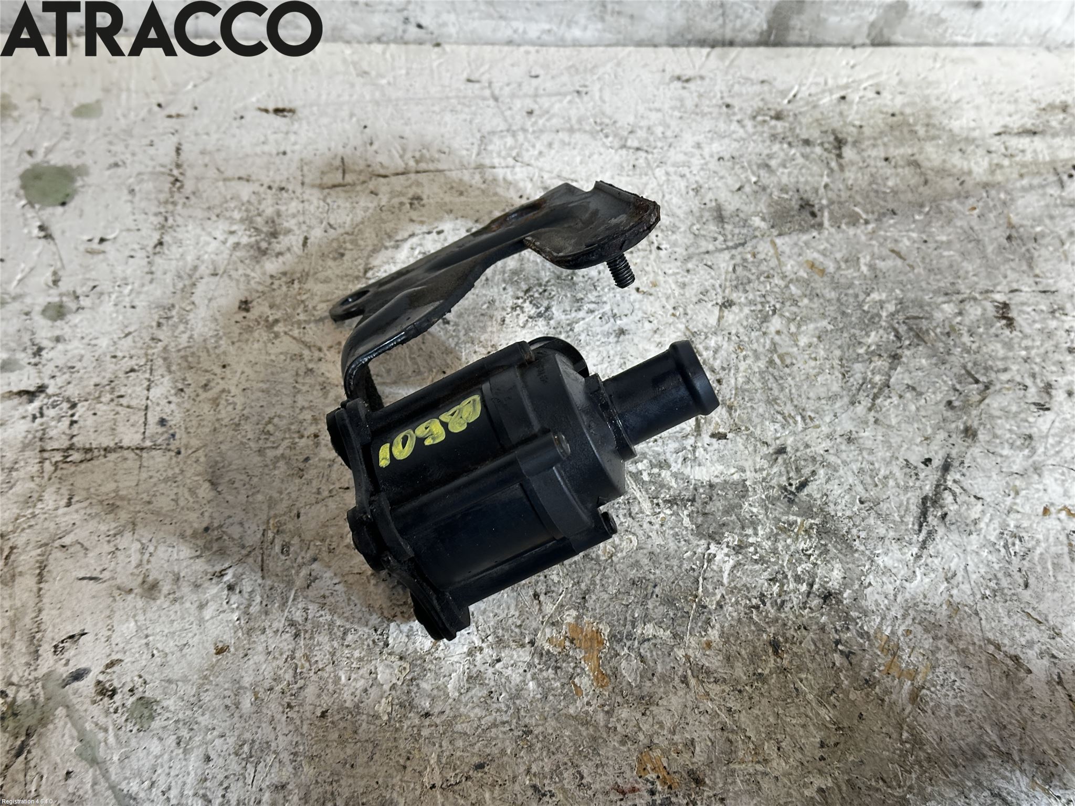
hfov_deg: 39.7
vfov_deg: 30.3
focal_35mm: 48
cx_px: 538
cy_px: 403
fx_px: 1491
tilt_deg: -49.3
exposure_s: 1/50
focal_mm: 6.86
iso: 160
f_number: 1.78
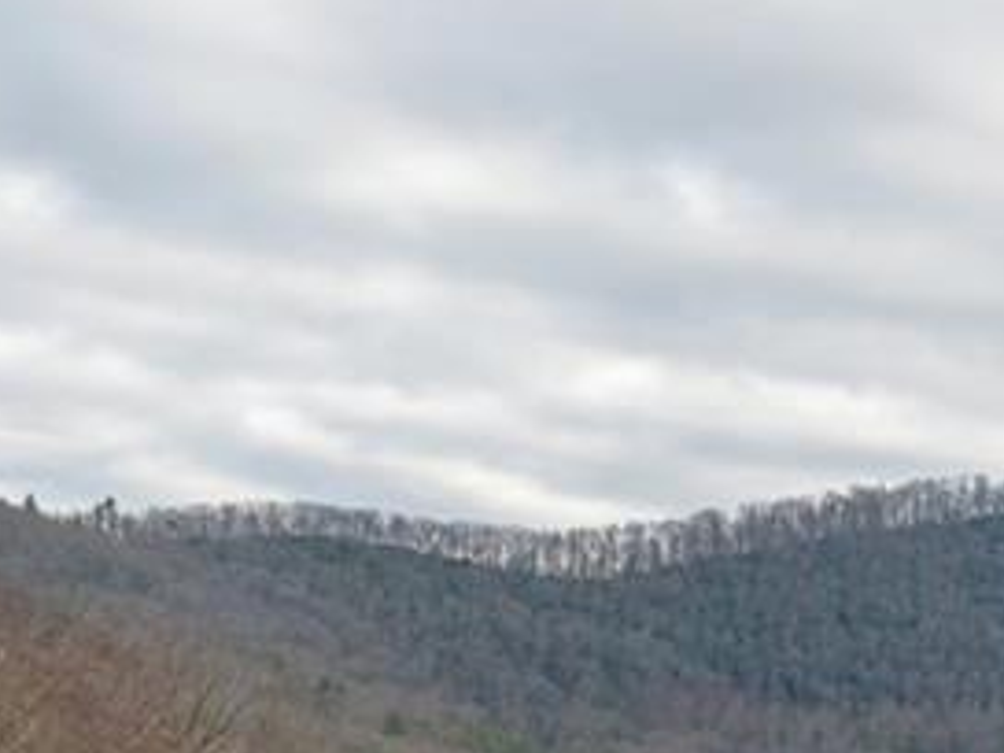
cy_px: 810
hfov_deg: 16.9
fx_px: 3364
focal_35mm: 116
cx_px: 738
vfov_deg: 12.6
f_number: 8
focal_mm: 32
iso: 320
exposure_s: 1/1000
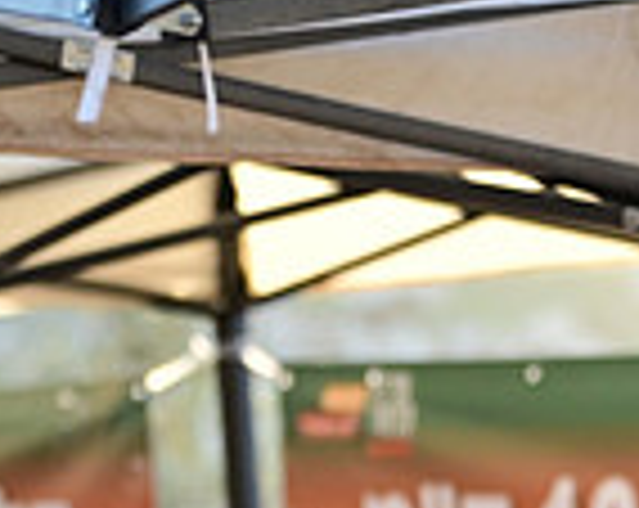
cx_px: 657
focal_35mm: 296
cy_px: 838
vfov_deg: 5.2
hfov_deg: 6.5
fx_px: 5586
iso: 1100
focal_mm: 77
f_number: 2.8
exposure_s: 1/2000
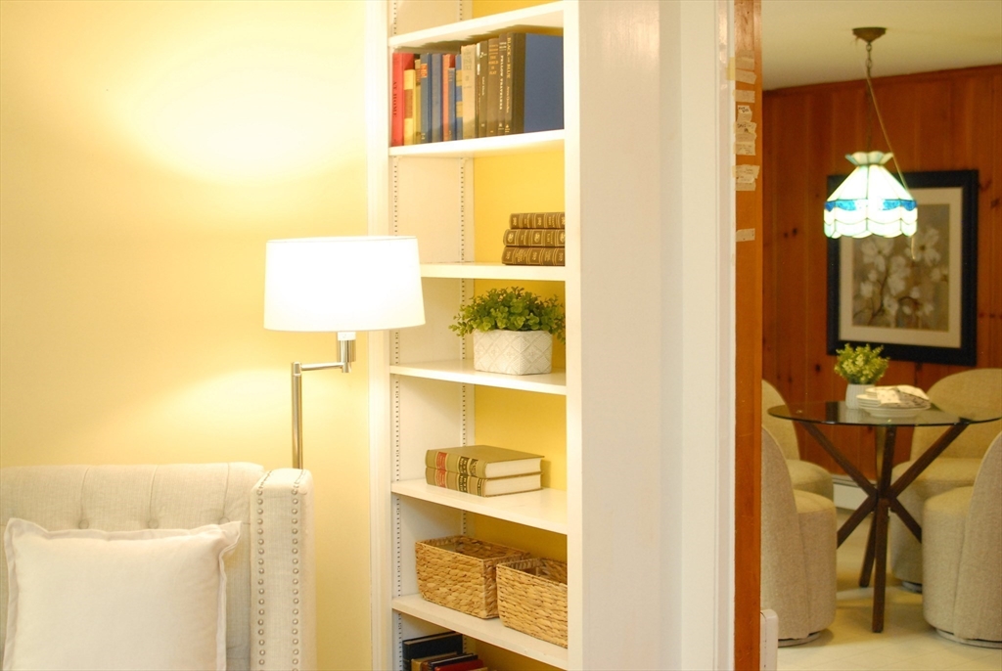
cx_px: 501
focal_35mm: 52
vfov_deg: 25.8
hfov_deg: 37.8
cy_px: 336
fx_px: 1463
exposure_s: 1/60
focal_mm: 35
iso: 800
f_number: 2.5
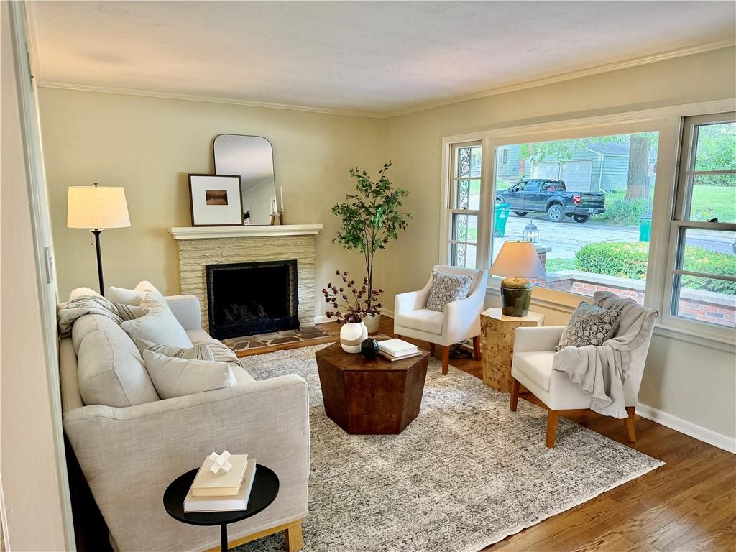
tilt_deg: -10.7
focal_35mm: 24
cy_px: 276
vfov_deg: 56.8
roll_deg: -0.3
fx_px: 510
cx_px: 368
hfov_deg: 71.6
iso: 250
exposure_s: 1/120
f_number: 1.78
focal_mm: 6.76
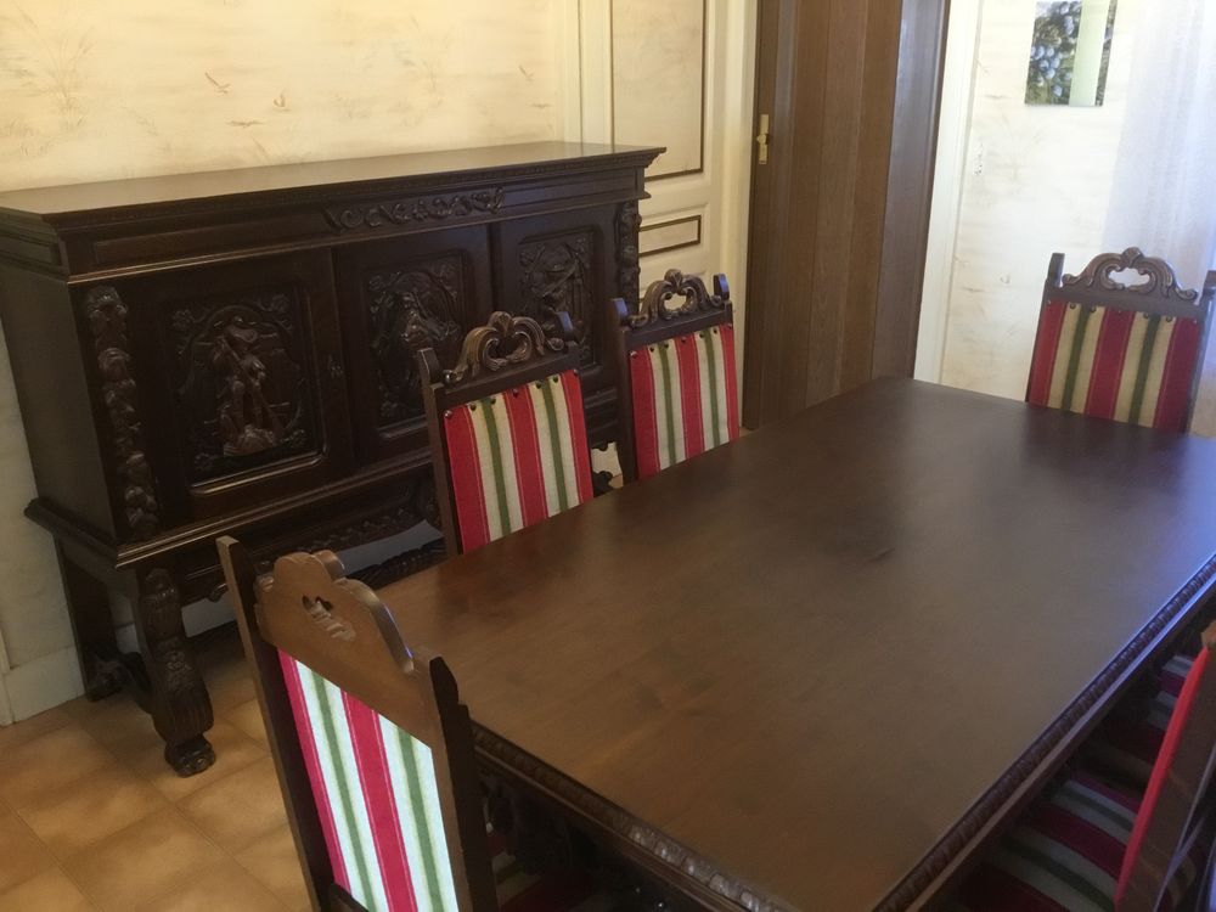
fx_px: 1089
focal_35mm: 31
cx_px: 608
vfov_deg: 45.4
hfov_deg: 58.4
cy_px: 456
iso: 250
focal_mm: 3.3
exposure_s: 1/33
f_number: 2.4
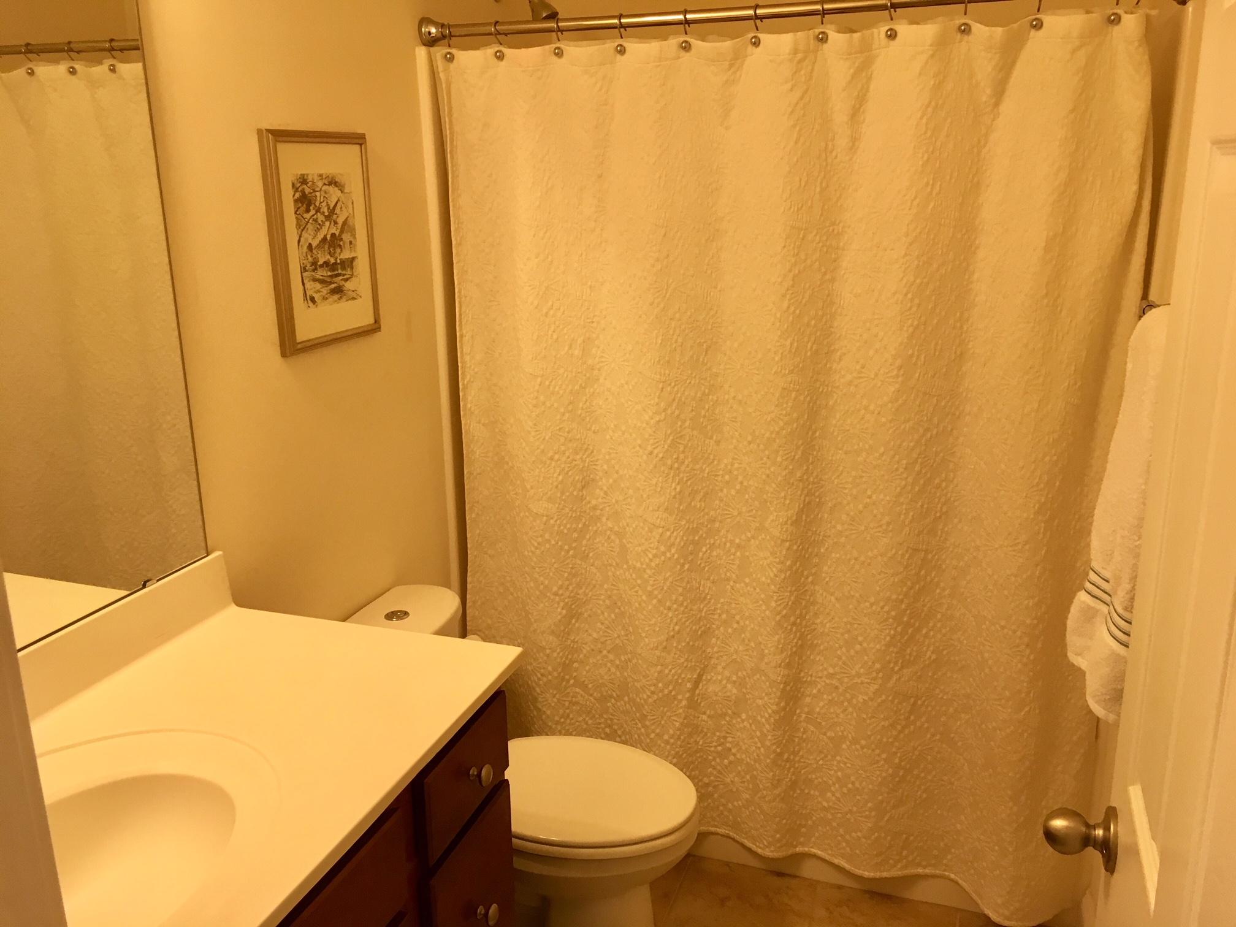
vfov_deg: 48.2
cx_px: 618
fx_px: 1035
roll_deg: +1.6
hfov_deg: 61.7
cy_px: 464
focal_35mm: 29
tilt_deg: -15.6
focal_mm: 4.15
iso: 80
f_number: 2.2
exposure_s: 1/33
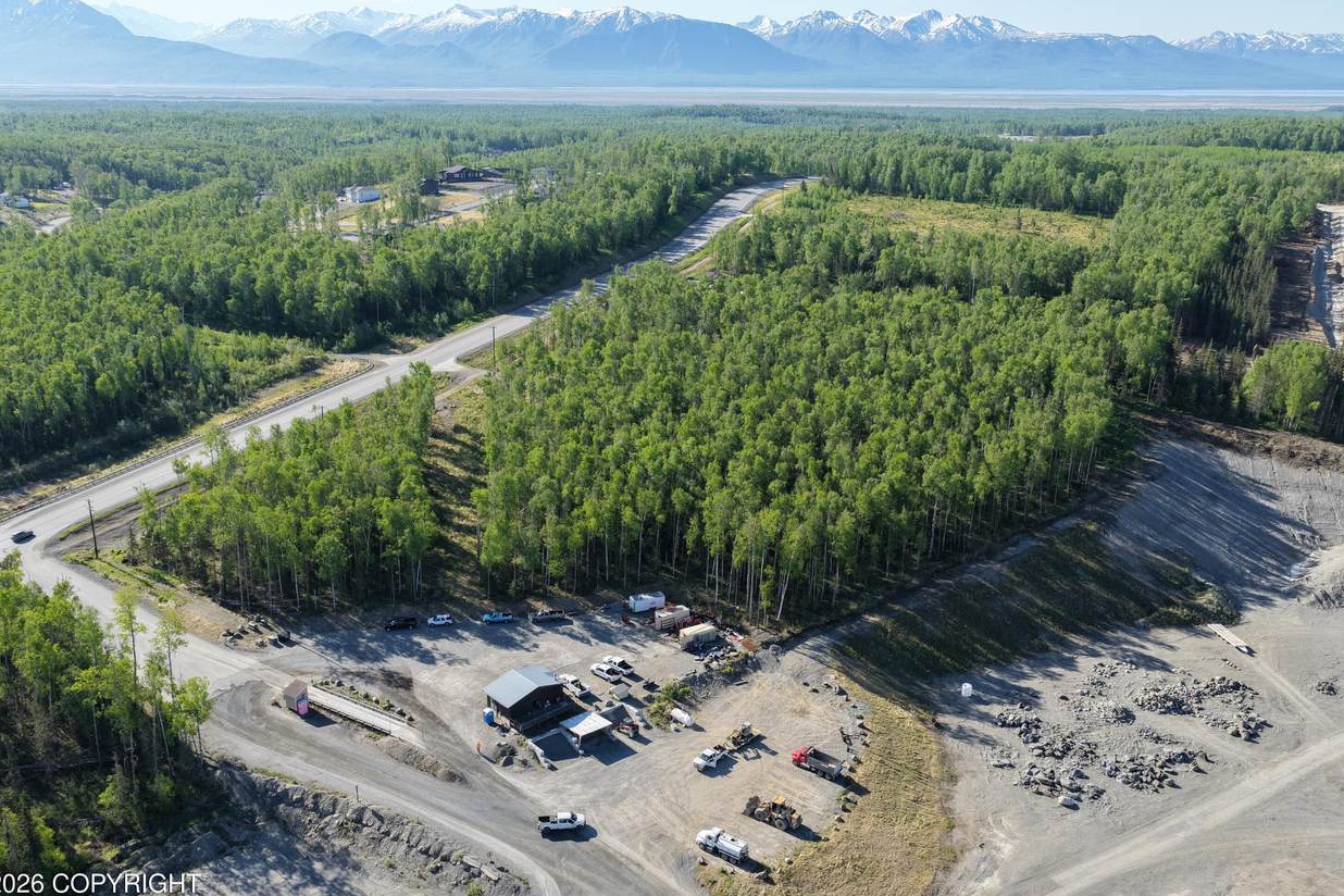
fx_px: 1083
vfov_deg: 45.0
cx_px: 662
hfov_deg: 63.7
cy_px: 462
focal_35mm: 29
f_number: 2.8
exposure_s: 1/1600
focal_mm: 14.45
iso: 320
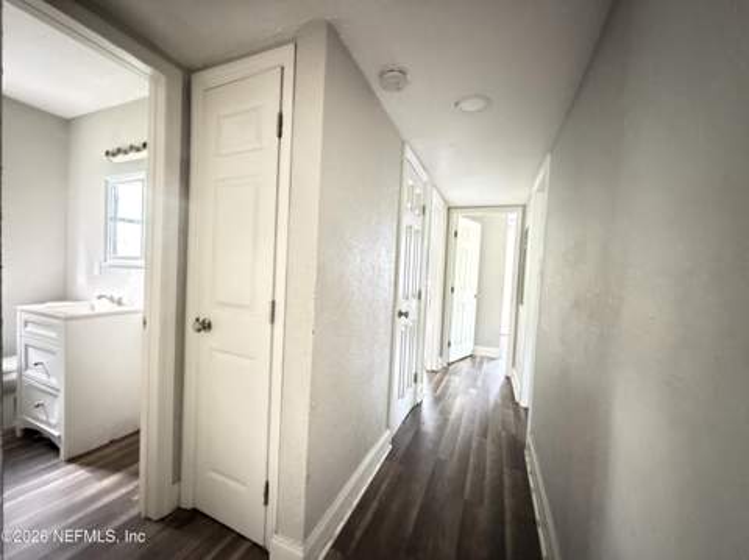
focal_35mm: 14
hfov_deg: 102.1
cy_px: 280
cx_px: 374
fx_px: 303
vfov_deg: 85.6
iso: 3200
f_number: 2.2
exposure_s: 1/15
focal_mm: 2.22
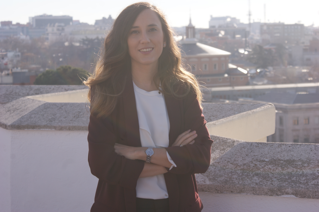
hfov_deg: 19.5
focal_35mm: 105
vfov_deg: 13.0
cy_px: 106
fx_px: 930
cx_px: 160
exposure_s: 1/200
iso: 100
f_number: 8
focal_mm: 70
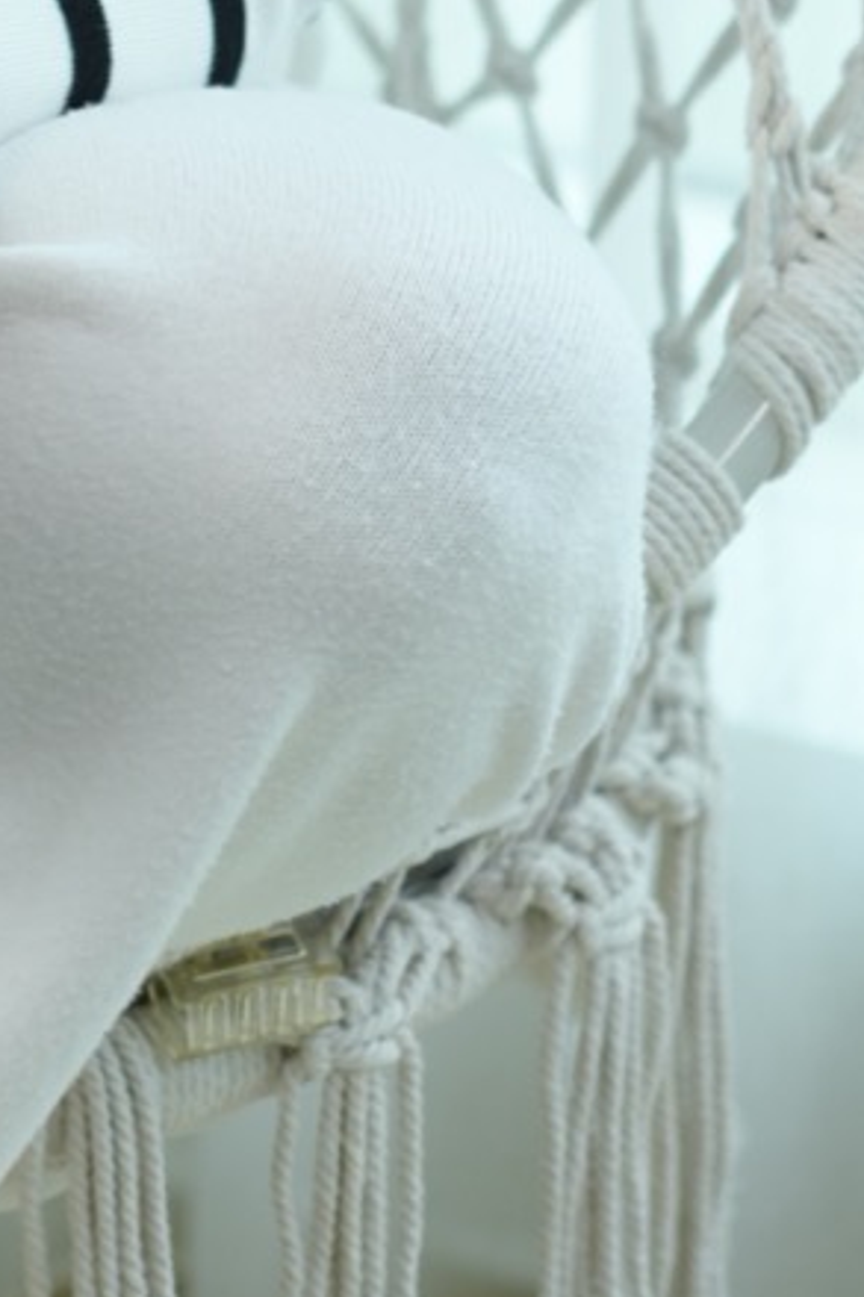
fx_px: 9835
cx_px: -425
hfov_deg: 5.0
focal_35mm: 273
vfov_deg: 7.3
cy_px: -993
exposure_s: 1/100
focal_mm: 50
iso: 100
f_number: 2
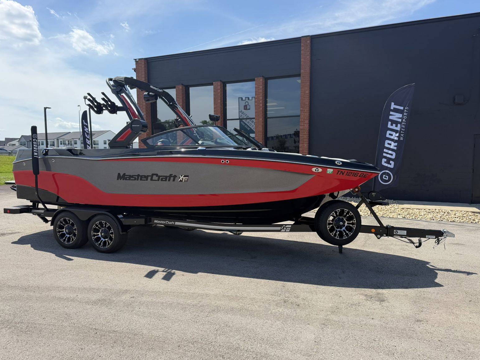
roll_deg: +0.5
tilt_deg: -4.8
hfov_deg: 69.4
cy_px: 182
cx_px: 239
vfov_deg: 54.9
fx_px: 347
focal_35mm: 25
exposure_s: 1/4167
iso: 100
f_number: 1.78
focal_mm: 6.76
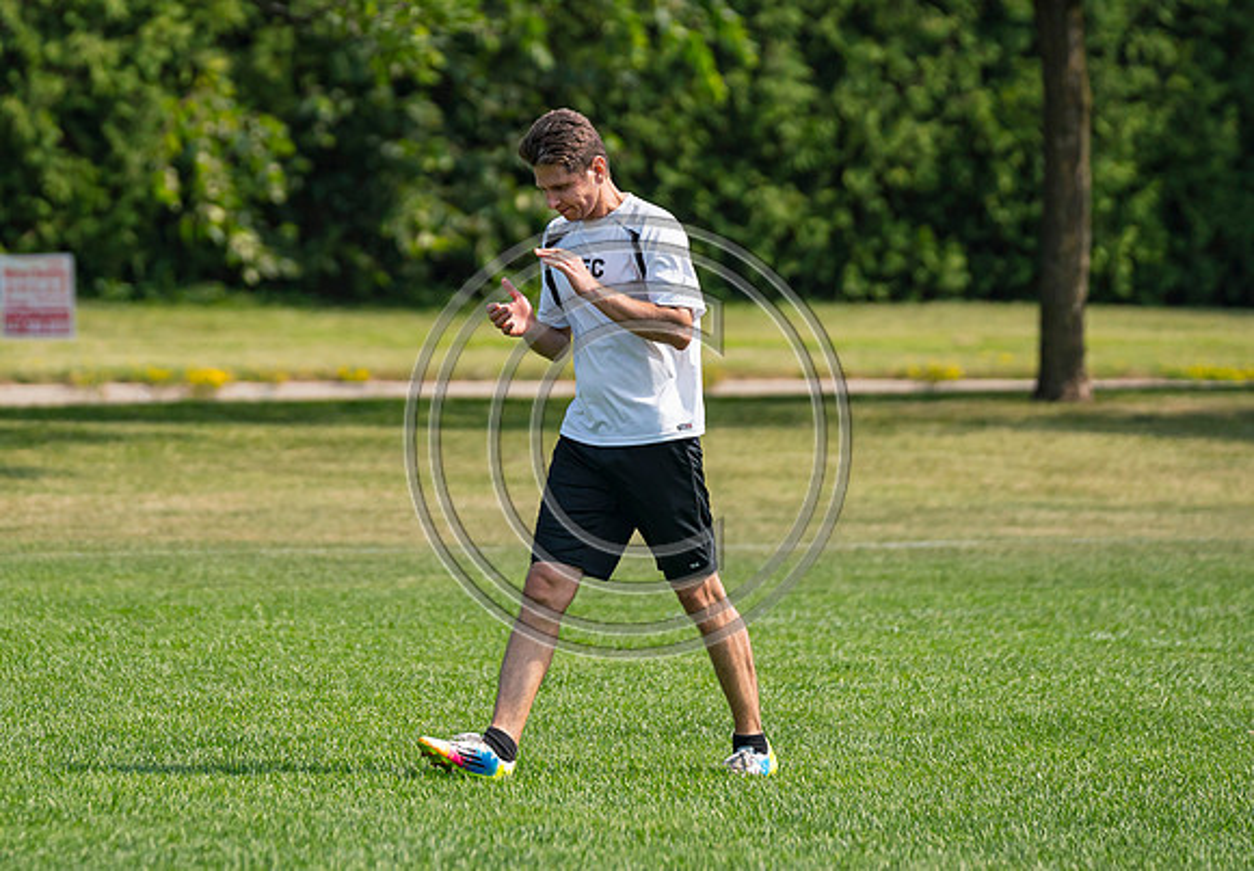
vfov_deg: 3.3
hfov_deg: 4.8
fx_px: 15021
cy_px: 366
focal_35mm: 426
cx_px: 386
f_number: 3.2
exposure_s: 1/3200
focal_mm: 200
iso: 400
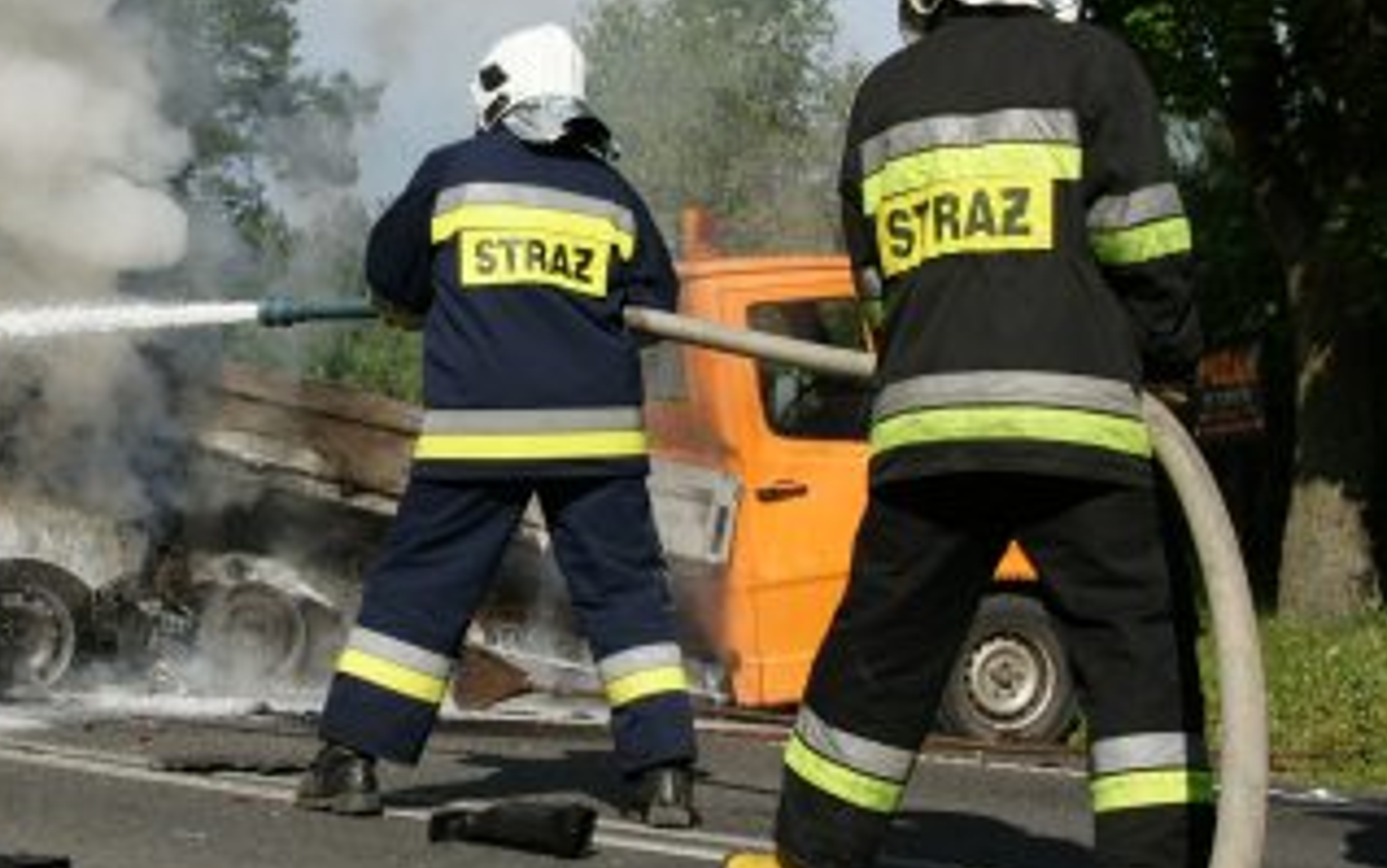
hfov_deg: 27.1
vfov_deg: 17.4
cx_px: 345
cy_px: 364
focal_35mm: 75
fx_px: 2836
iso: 400
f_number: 9
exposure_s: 1/1250
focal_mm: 26
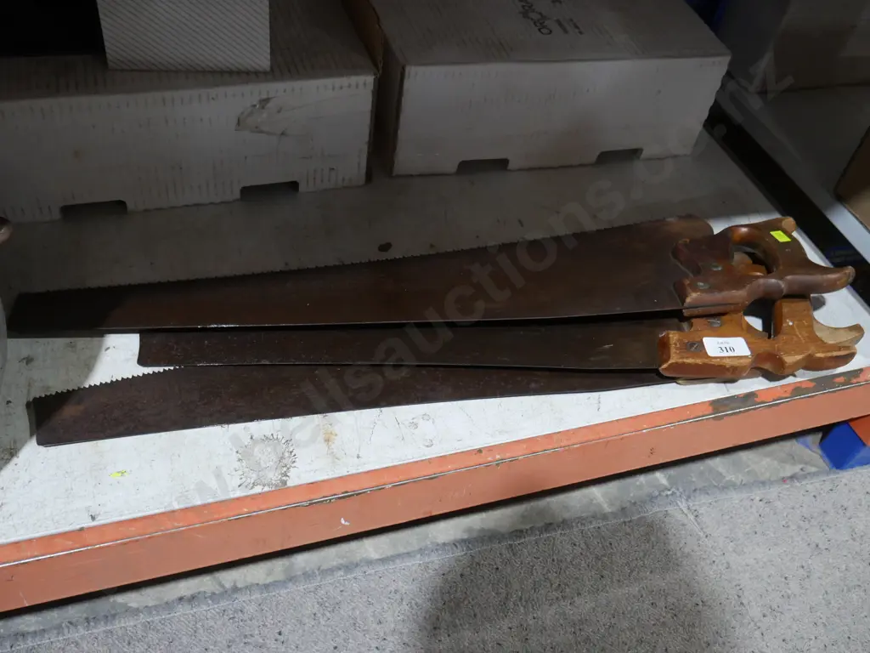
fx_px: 855
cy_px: 326
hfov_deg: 54.0
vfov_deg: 41.8
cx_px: 435
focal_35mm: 34
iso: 640
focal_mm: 17
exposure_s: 1/60
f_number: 4
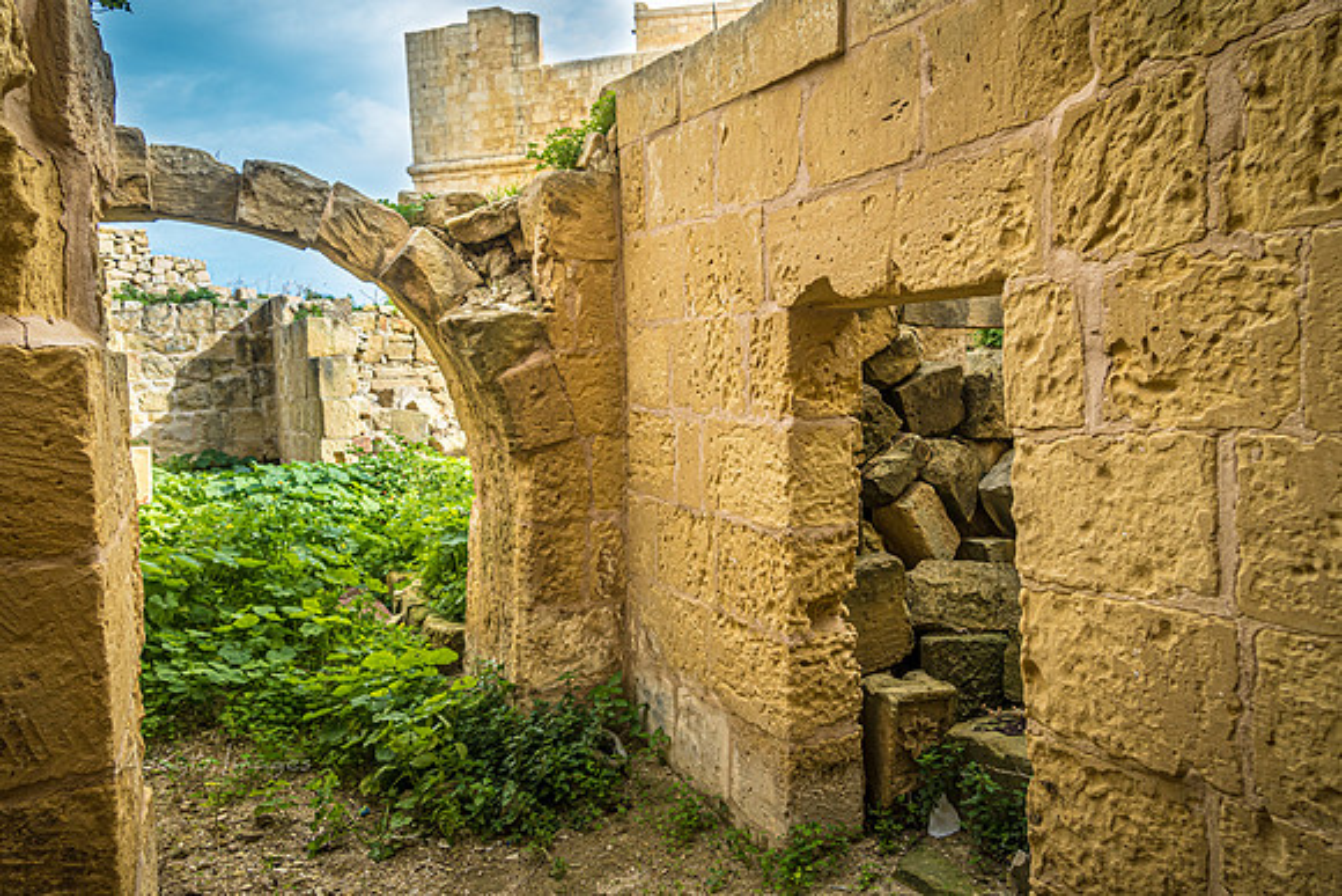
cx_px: 671
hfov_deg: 67.4
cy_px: 448
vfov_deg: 48.0
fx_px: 1007
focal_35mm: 27
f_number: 5.6
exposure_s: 1/160
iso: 400
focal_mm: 18
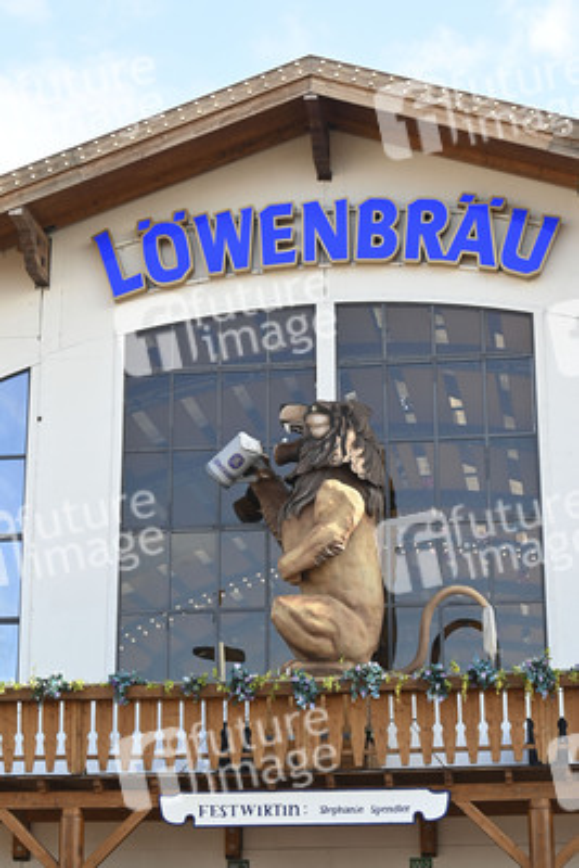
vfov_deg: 28.1
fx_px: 1735
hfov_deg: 18.9
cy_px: 434
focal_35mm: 72
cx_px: 290
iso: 180
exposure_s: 1/250
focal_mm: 48
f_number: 5.6
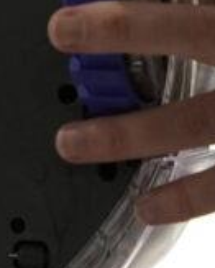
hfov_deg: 3.4
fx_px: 3593
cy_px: -187
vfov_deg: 4.2
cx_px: -138
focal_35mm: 453
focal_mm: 77
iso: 4000
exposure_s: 1/125
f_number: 4
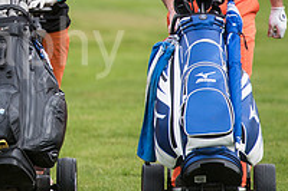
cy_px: -25
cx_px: -59
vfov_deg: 1.6
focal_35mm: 872
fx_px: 6970
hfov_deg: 2.4
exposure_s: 1/1600
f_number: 5.6
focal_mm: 300
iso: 320
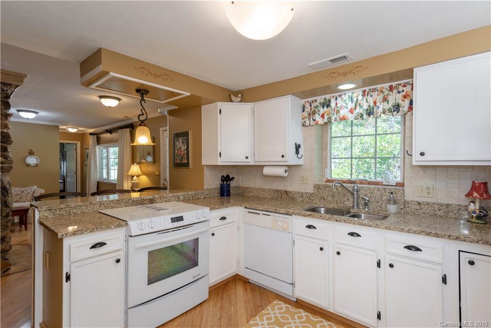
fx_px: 232
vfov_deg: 70.5
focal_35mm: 17
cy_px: 164
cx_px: 246
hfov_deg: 93.3
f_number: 7.1
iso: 320
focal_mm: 17
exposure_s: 1/60
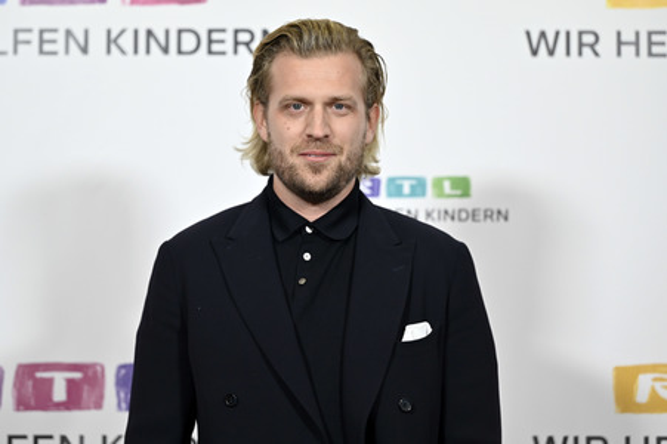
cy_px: 222
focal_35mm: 120
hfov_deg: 17.1
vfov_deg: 11.4
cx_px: 334
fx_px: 2222
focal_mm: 120
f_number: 2.8
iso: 1000
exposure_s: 1/640
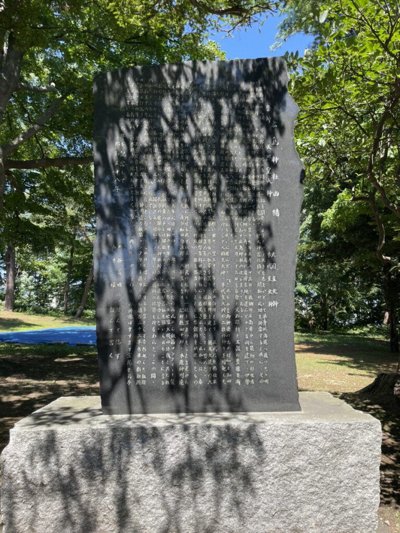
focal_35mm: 26
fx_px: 401
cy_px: 266
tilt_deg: +6.6
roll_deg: +0.4
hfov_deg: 53.1
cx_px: 200
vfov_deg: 67.3
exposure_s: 1/633
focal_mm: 4.2
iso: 32
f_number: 1.6
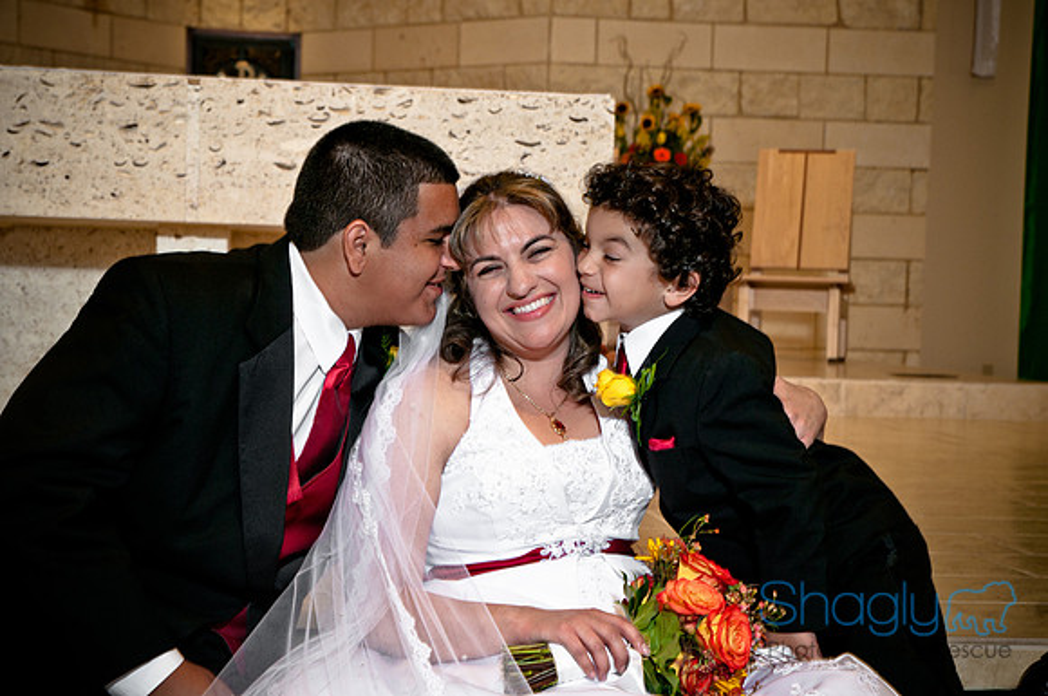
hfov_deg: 27.0
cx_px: 524
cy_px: 348
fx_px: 2180
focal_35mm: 75
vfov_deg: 18.1
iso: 200
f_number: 6.3
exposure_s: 1/50
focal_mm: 50
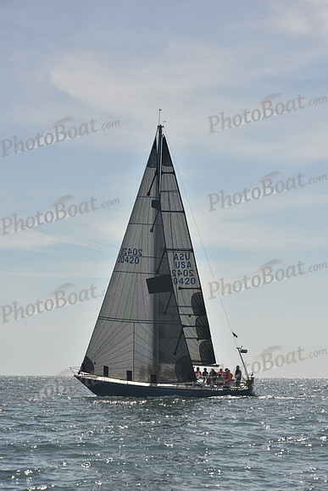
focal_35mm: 98
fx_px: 1338
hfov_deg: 14.0
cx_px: 164
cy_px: 246
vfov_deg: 20.8
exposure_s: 1/640
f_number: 8
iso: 250
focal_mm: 98
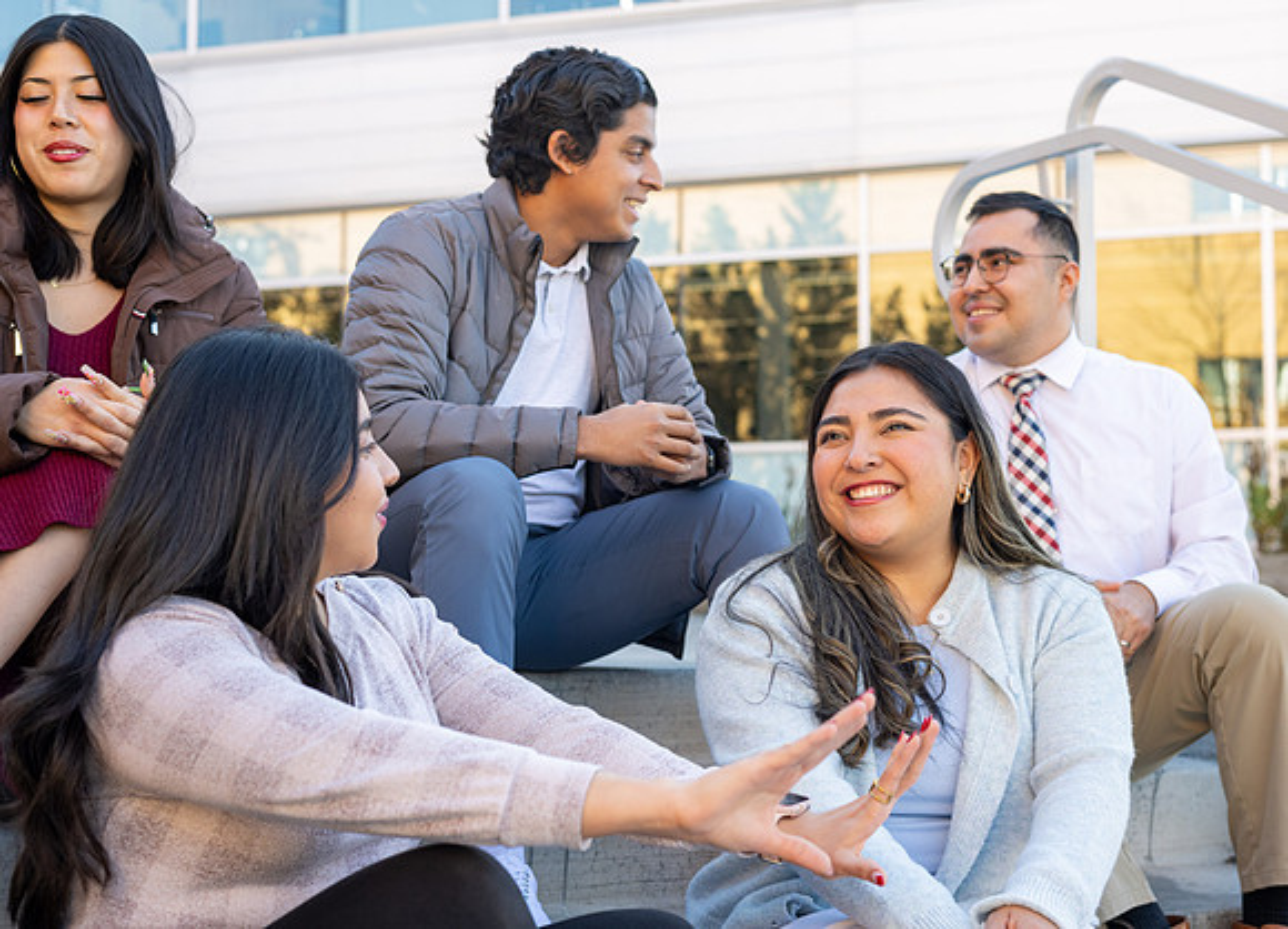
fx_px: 1935
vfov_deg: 27.0
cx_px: 697
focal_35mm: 53
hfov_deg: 36.8
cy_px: 464
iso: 500
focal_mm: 50
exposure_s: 1/400
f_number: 4.5
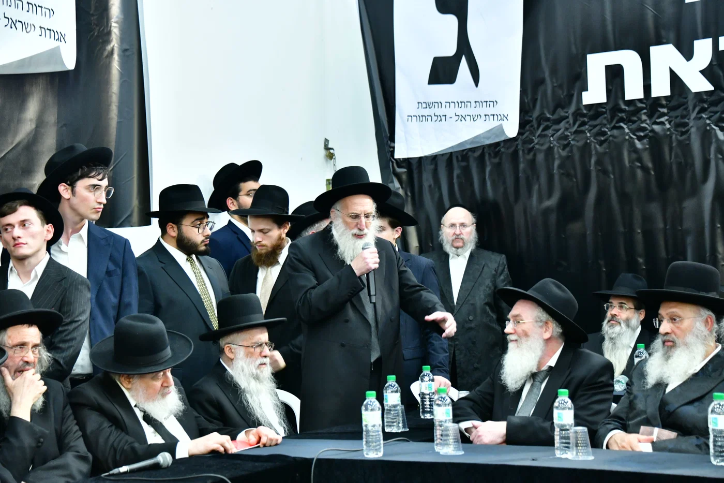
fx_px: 1810
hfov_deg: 22.6
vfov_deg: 15.2
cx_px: 362
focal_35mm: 90
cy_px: 242
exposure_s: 1/125
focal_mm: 90
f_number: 5.6
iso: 3200
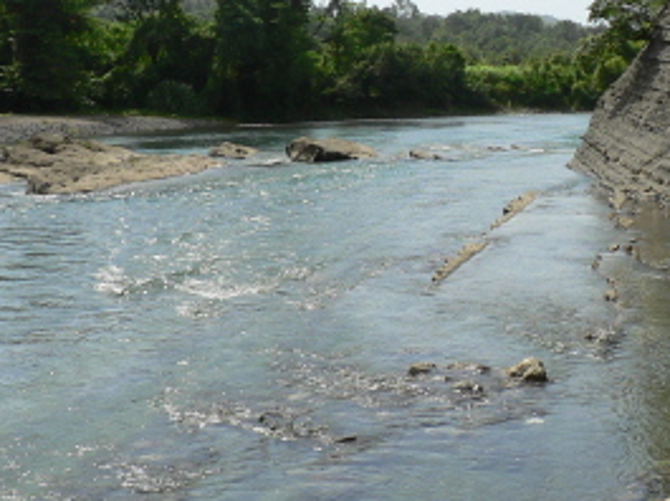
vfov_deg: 19.5
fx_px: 1450
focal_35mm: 75
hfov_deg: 25.4
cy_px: 168
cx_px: 565
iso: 64
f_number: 5
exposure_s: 1/400
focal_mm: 6
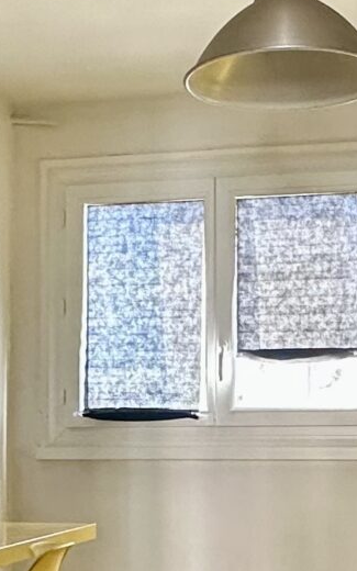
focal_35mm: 73
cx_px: 150
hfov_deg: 17.8
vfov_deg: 27.7
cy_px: 440
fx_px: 1136
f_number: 2.2
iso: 320
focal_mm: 2.22
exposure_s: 1/96
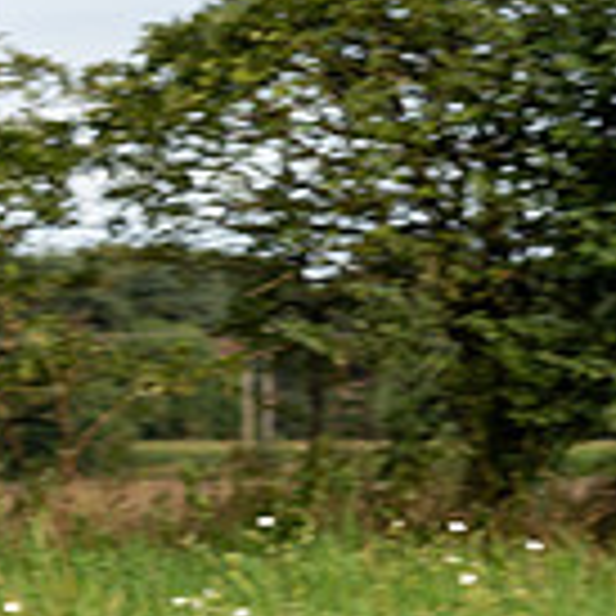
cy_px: 196
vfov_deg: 7.4
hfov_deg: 7.2
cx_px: -598
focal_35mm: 235
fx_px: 4731
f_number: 4.5
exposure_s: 1/640
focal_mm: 62
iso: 125
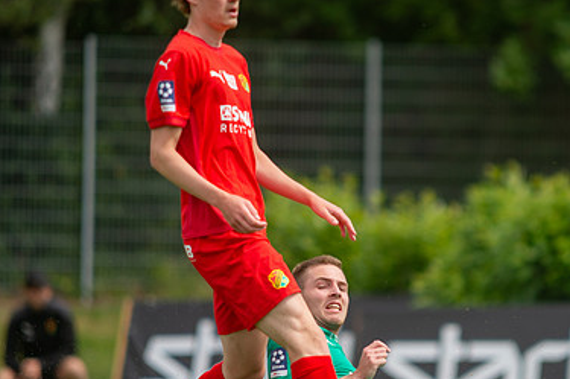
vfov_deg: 2.1
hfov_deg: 3.2
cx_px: 415
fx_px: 10278
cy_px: 183
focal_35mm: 650
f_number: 4
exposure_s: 1/1600
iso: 320
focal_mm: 420
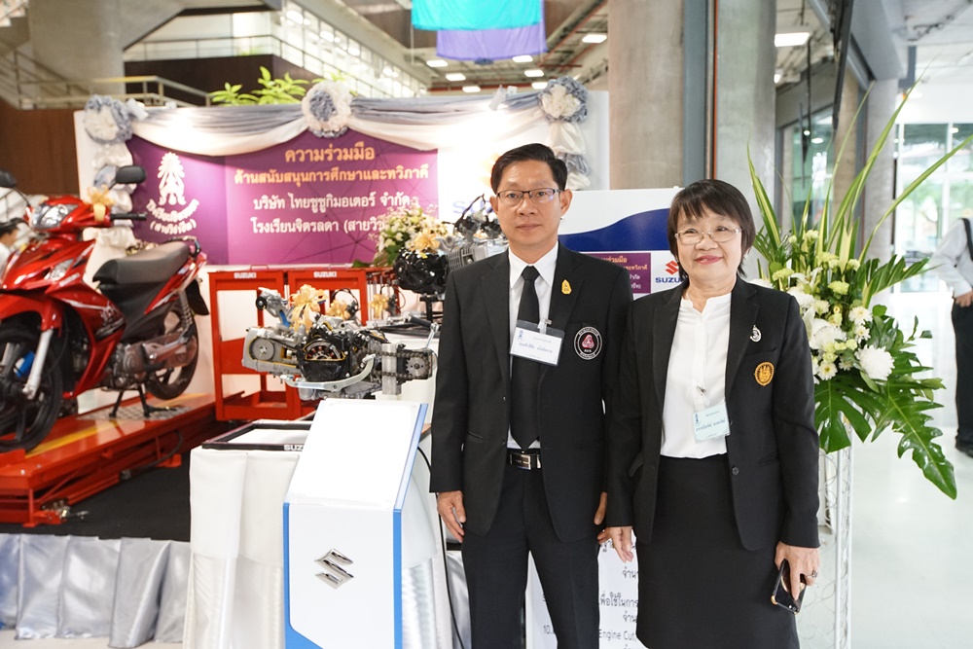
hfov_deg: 57.2
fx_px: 892
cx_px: 486
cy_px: 324
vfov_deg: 40.0
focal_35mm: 33
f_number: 5.6
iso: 3200
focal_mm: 33
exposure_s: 1/30
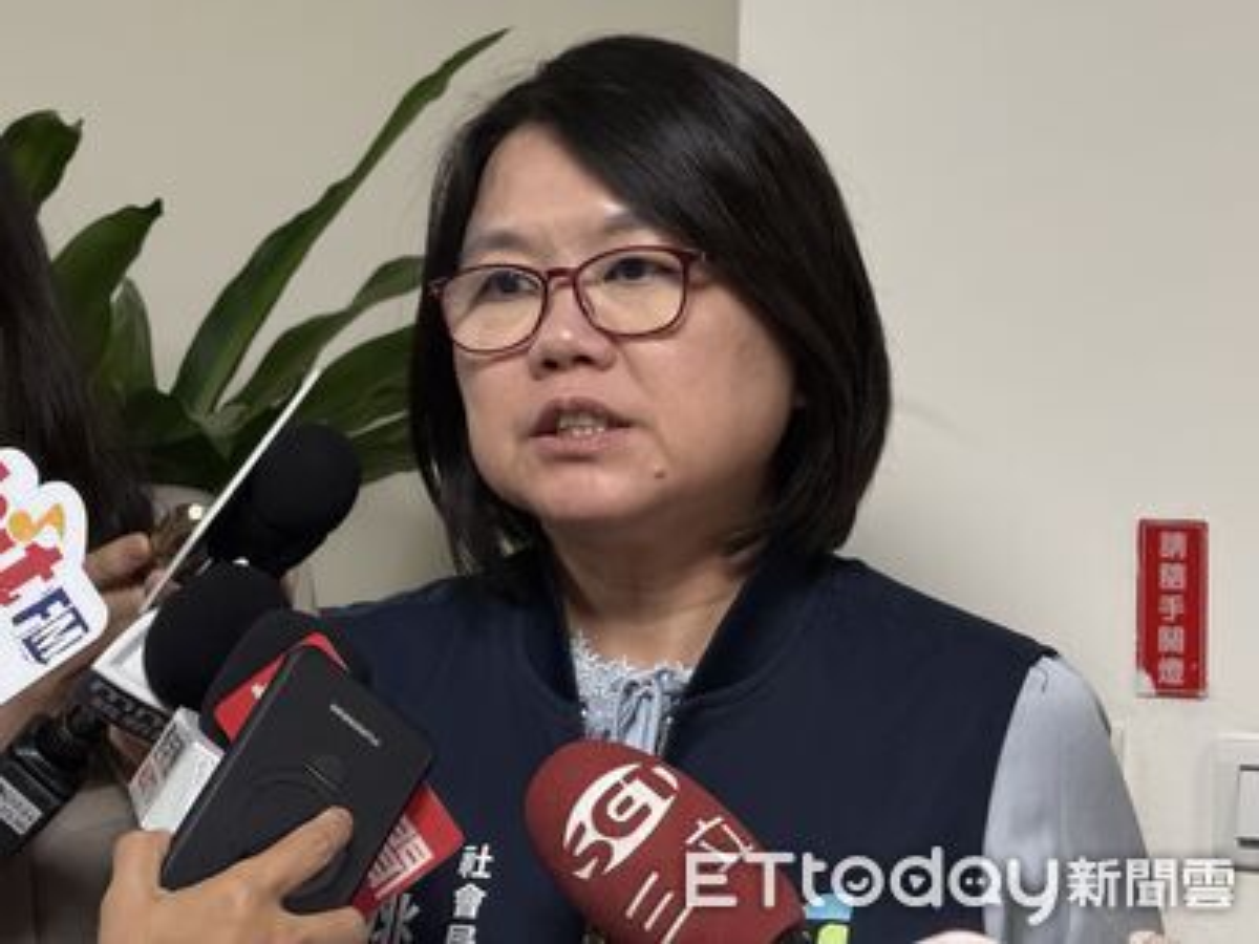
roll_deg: -1.0
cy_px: 472
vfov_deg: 12.3
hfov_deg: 16.4
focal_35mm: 120
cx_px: 630
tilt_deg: -1.7
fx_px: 4364
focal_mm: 15.66
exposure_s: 1/60
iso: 400
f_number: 2.8
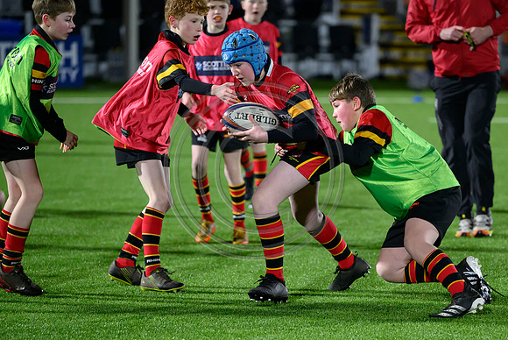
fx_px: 2762
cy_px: 206
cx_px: 309
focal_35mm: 196
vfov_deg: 7.0
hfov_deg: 10.5
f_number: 3.2
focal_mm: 160
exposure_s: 1/1600
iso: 6400
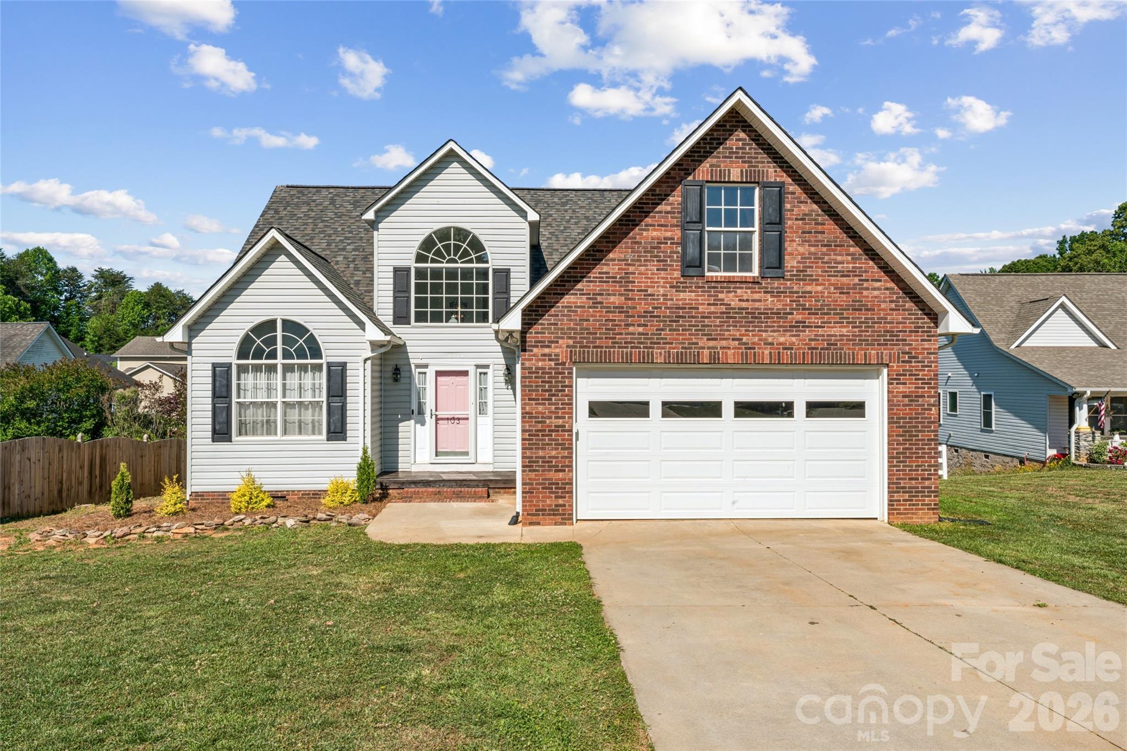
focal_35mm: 24
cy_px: 376
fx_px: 751
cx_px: 564
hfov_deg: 73.7
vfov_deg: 53.1
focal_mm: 24
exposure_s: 1/40
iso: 100
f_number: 22
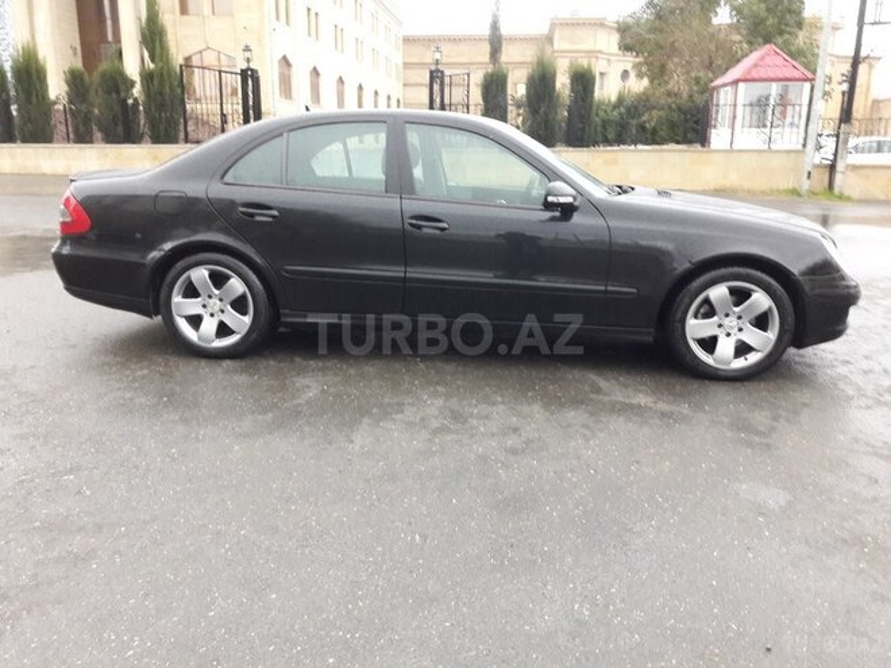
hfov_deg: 63.4
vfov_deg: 49.7
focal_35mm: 28
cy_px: 334
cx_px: 446
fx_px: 721
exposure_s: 1/17
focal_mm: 3.7
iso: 250
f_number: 1.9
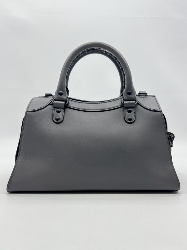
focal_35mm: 26
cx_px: 94
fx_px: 187
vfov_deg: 67.3
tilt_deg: -6.3
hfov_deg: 53.1
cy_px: 125
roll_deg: -1.0
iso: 32
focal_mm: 5.7
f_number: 1.5
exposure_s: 1/107
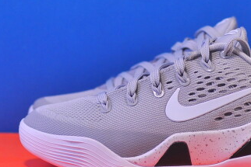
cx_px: 184
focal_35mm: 186
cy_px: 17
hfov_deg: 11.0
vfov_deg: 7.4
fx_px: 1297
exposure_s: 1/320
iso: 250
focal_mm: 50
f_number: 2.5
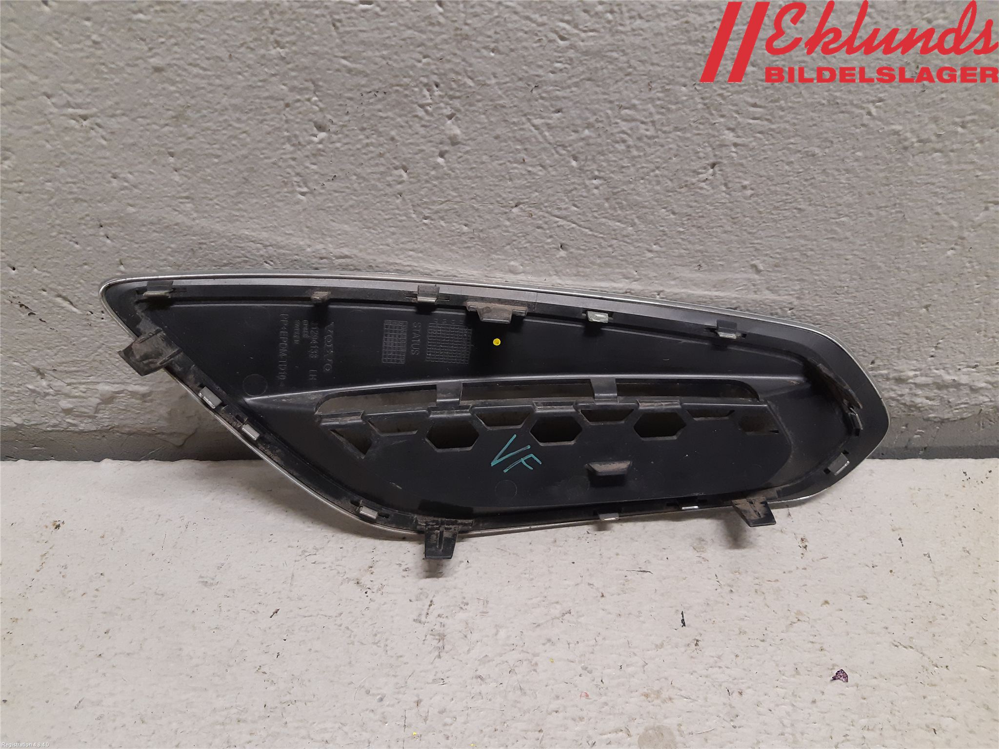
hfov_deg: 67.3
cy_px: 374
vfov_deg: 53.1
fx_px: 750
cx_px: 500
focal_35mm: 26
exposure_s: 1/50
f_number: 1.7
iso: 250
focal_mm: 3.93
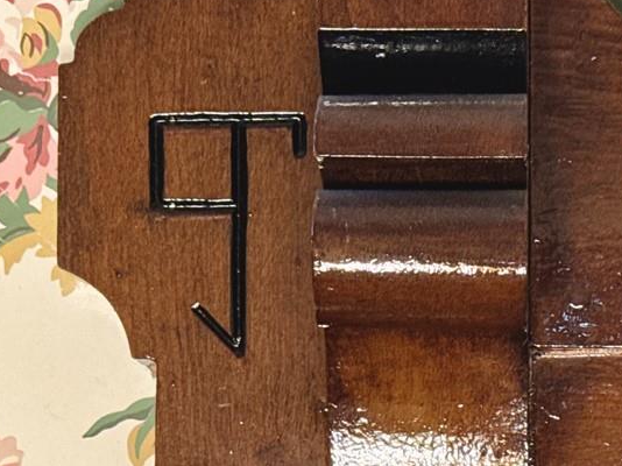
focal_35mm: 92
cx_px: 507
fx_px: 1652
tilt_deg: +5.5
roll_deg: +0.5
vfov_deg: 16.0
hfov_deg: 21.0
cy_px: 170
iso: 320
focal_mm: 6.76
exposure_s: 1/40
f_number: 1.78
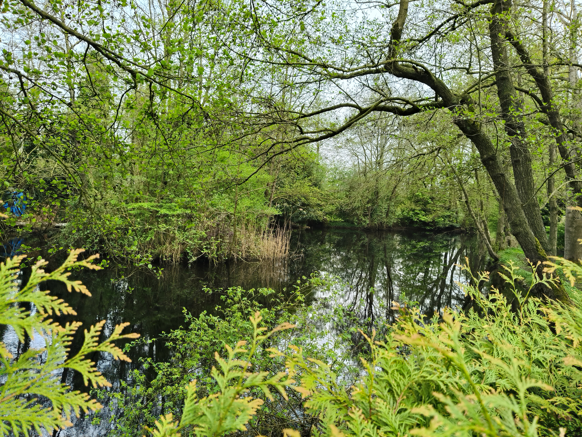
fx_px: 437
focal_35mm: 26
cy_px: 218
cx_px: 291
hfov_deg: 67.3
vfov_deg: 53.1
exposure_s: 1/721
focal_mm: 4.84
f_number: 1.8
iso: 80
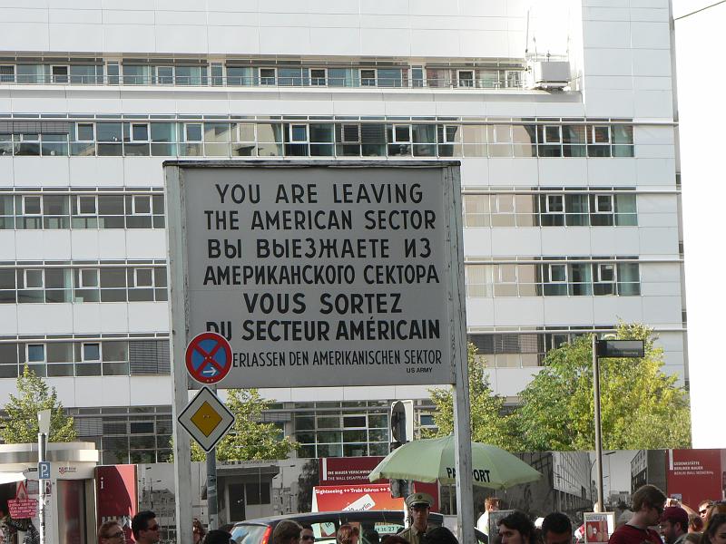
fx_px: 3083
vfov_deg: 10.1
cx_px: 363
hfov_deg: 13.4
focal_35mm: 147
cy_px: 272
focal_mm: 24.6
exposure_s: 1/320
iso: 80
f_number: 4
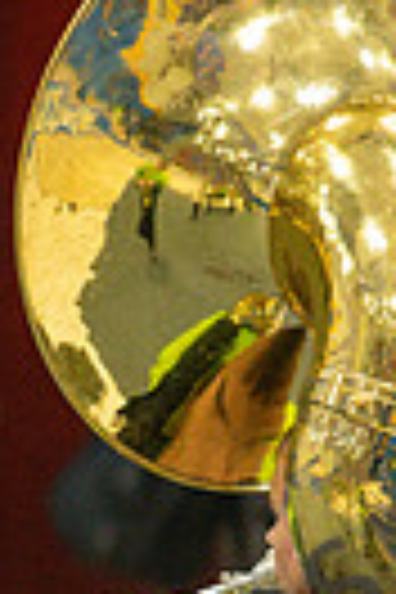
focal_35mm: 877
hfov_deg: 1.6
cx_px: 315
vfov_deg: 2.4
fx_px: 14469
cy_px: 659
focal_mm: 200
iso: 6400
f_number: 4
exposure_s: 1/500
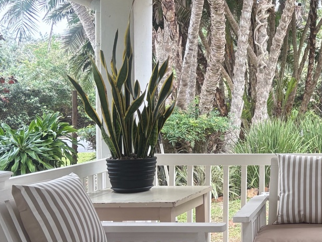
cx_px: 378
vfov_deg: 21.6
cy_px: 115
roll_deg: +0.4
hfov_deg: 25.8
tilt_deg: -1.9
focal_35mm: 68
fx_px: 633
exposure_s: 1/129
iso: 32
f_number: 1.6
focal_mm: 5.96
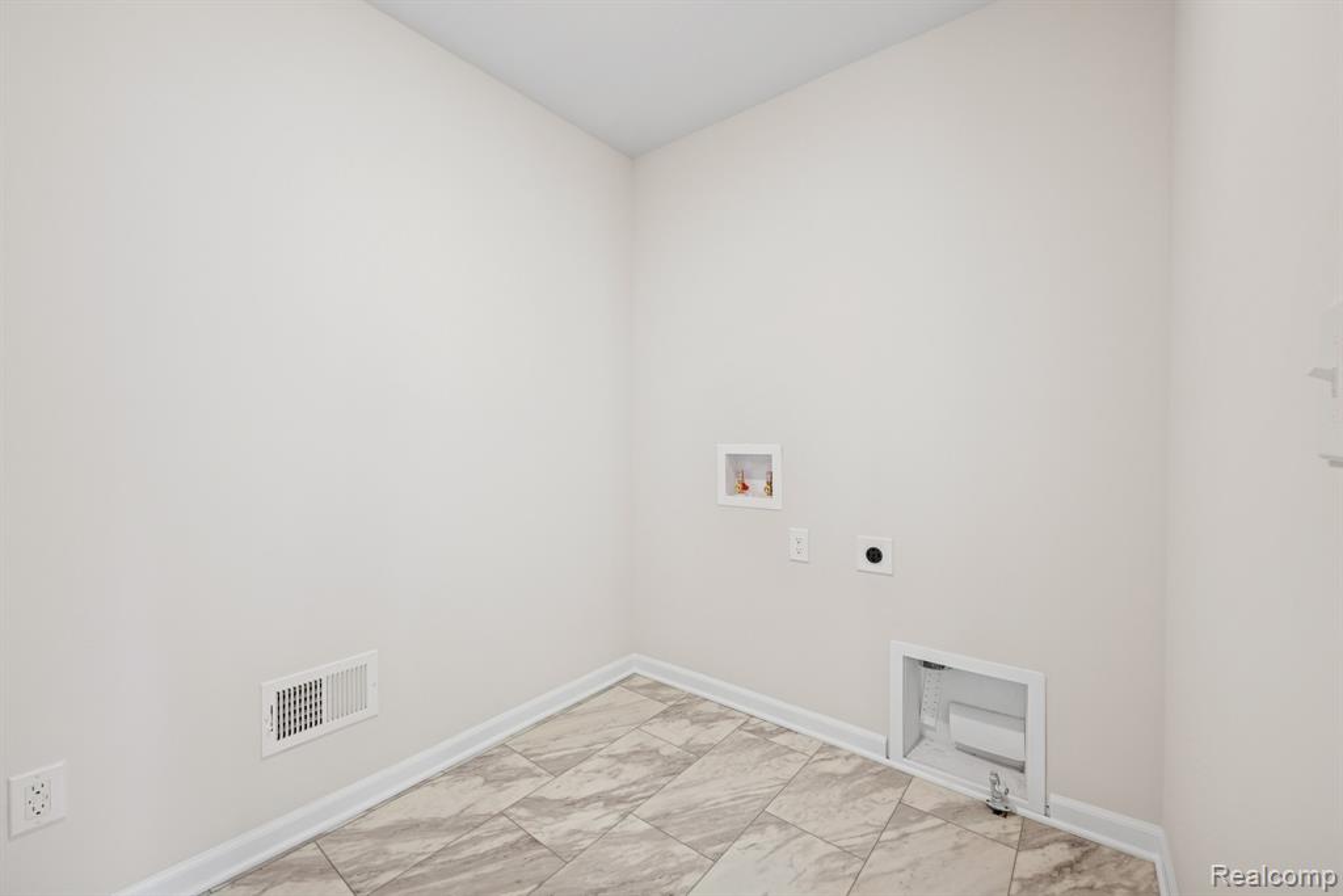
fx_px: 522
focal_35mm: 14
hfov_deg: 104.2
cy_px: 448
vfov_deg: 81.2
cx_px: 672
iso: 100
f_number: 9
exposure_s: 1
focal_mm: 14
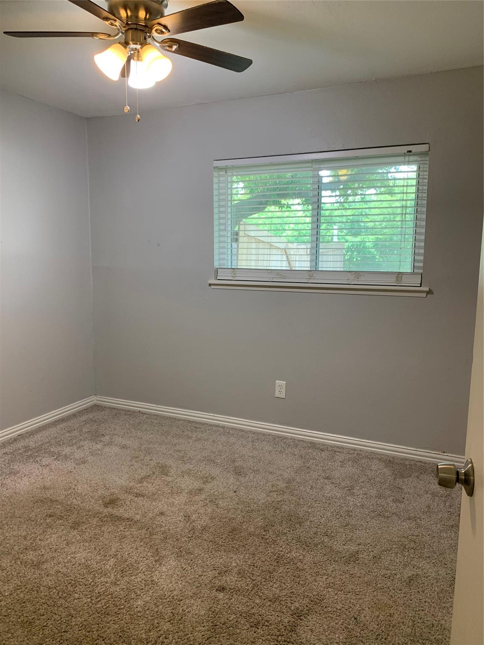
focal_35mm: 26
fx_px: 485
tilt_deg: -7.2
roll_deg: +0.1
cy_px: 322
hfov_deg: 53.1
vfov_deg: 67.3
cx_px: 242
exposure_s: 1/60
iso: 64
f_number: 1.8
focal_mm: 4.25
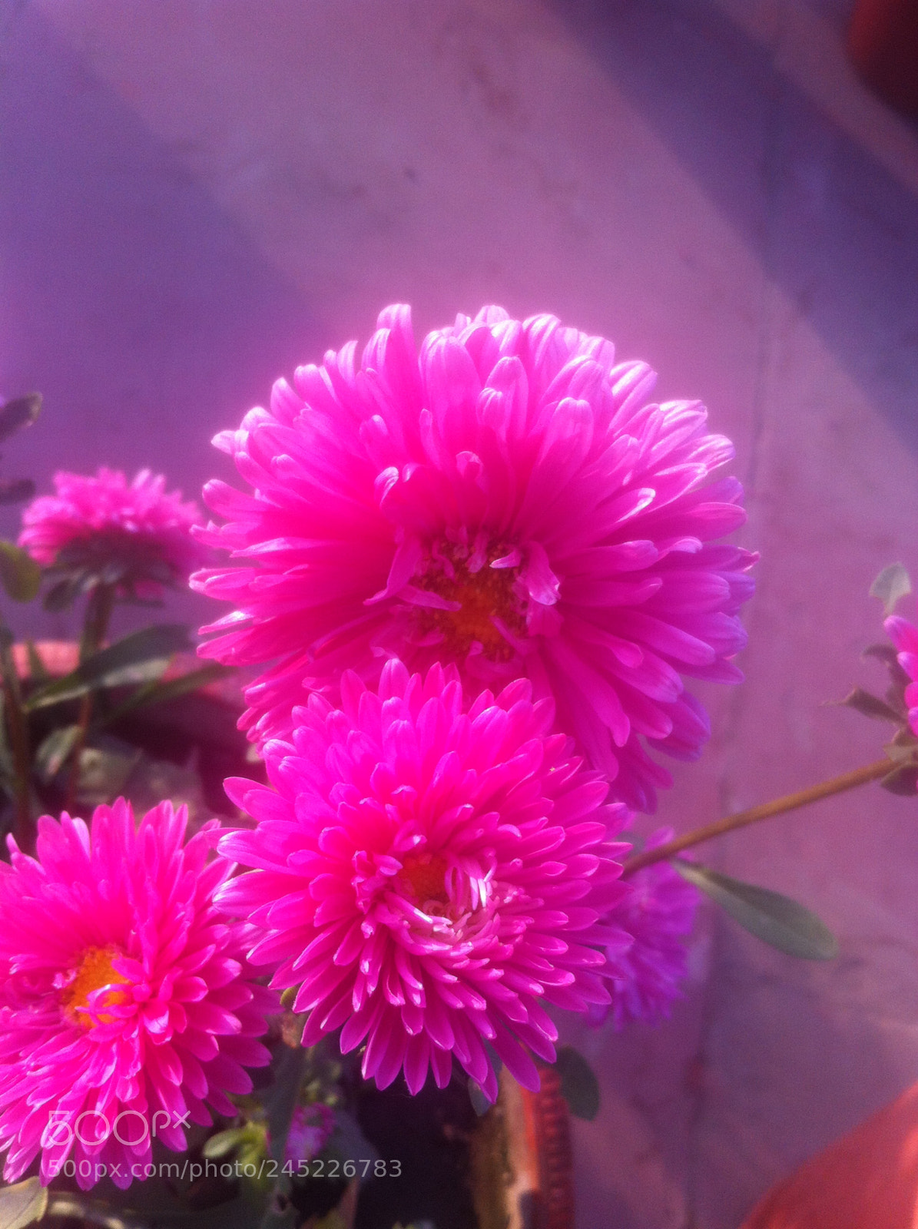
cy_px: 614
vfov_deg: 52.7
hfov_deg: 40.6
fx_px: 1241
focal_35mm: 35
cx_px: 459
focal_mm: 3.85
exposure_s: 1/177
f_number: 2.8
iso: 80
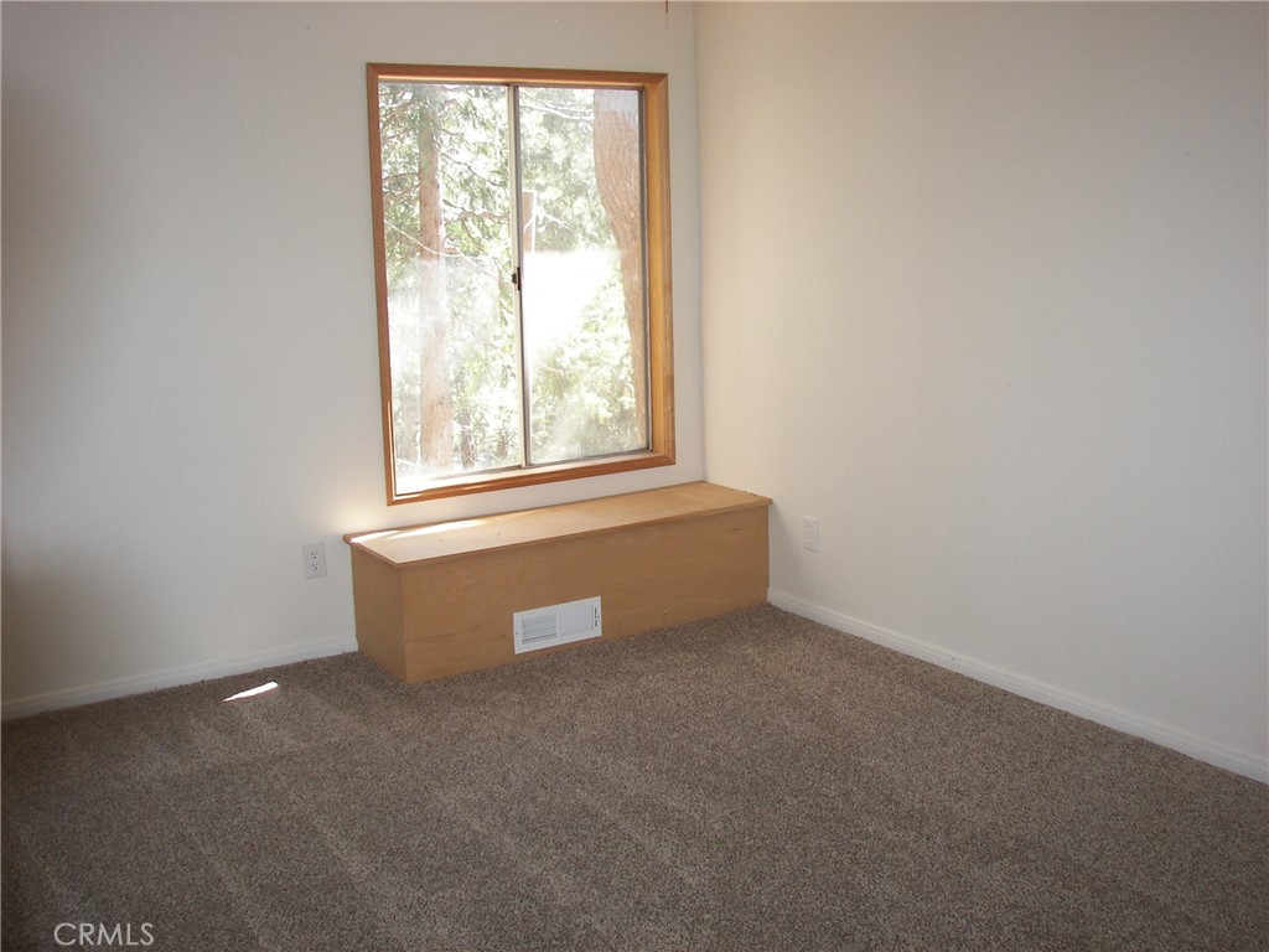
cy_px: 476
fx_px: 1320
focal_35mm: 36
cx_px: 634
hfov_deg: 51.4
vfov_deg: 39.7
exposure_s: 1/30
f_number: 2.8
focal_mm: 6
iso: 64
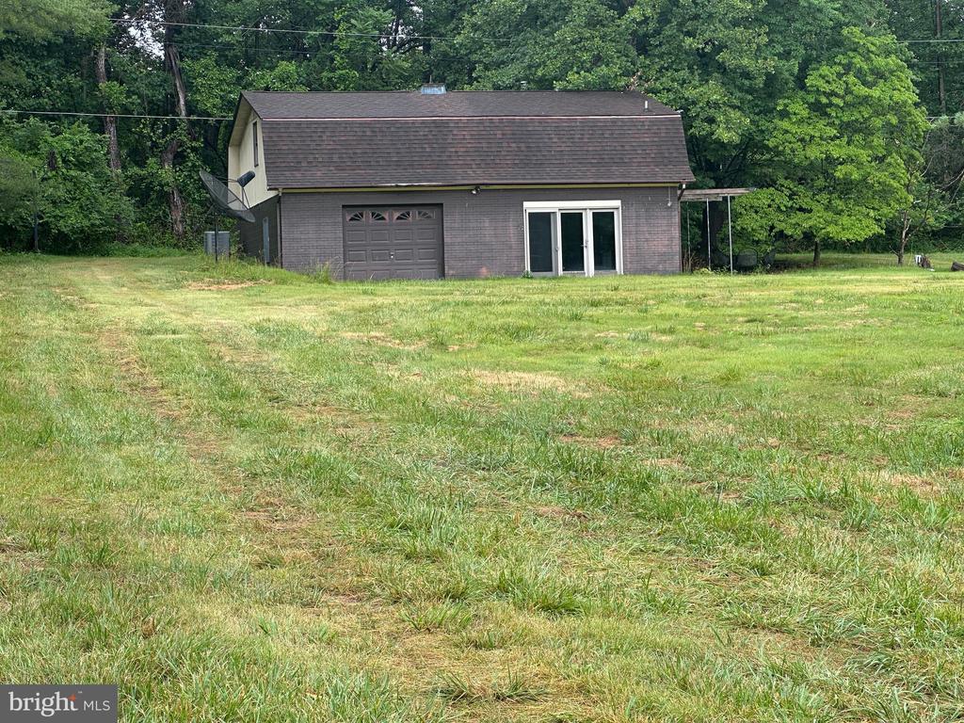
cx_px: 482
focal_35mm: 77
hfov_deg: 25.3
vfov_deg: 19.1
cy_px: 362
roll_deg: +1.6
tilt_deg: -0.1
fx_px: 2144
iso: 32
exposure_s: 1/113
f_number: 2.8
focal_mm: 9
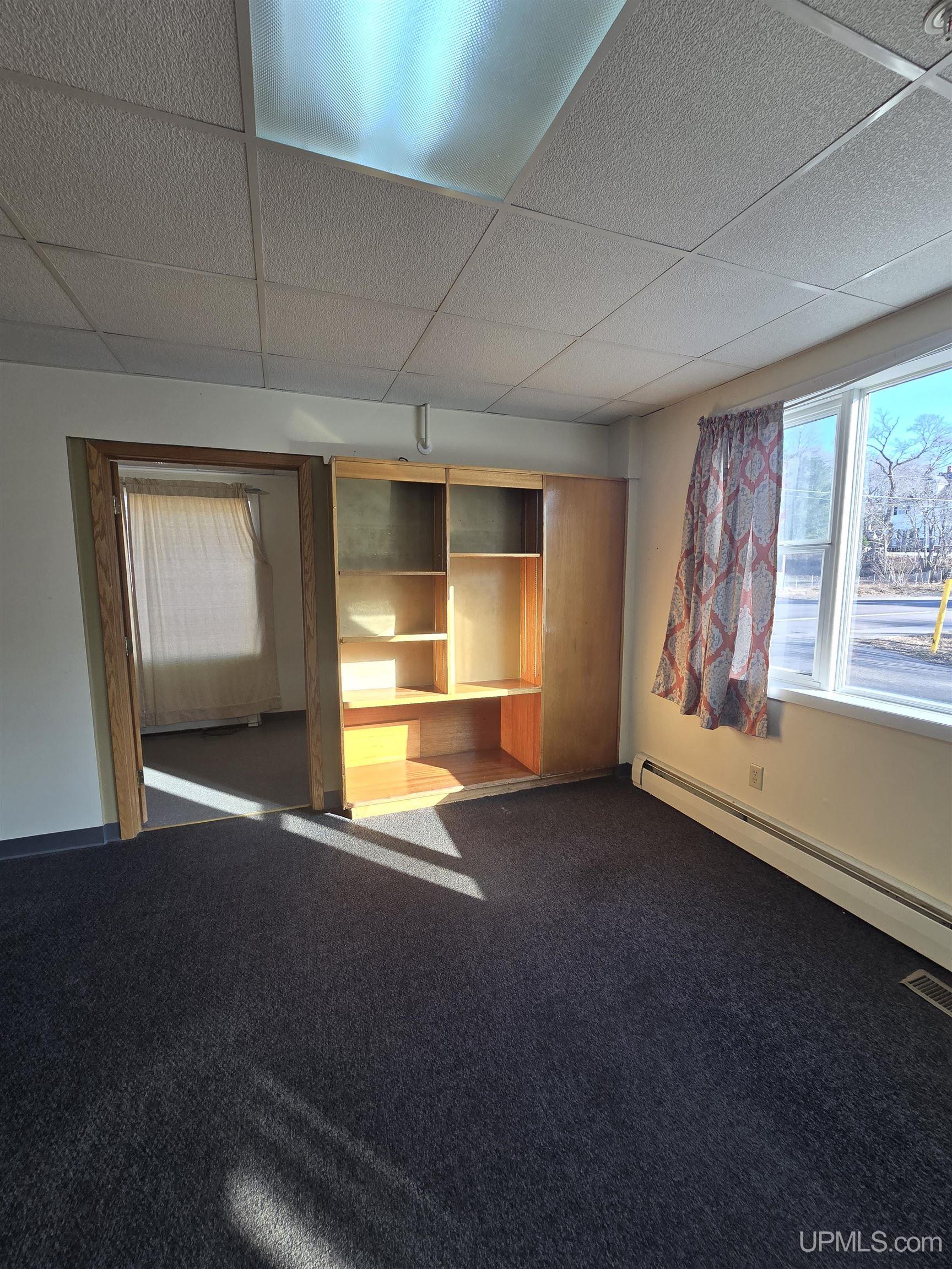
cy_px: 634
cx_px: 476
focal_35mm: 13
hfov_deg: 89.9
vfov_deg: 106.2
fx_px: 477
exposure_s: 1/120
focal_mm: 2.2
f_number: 2.2
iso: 64
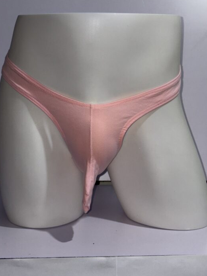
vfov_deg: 32.1
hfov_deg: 24.4
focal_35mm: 60
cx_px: 102
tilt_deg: -8.6
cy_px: 122
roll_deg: +0.4
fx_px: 478
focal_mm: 5.96
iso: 40
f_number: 1.6
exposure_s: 1/38
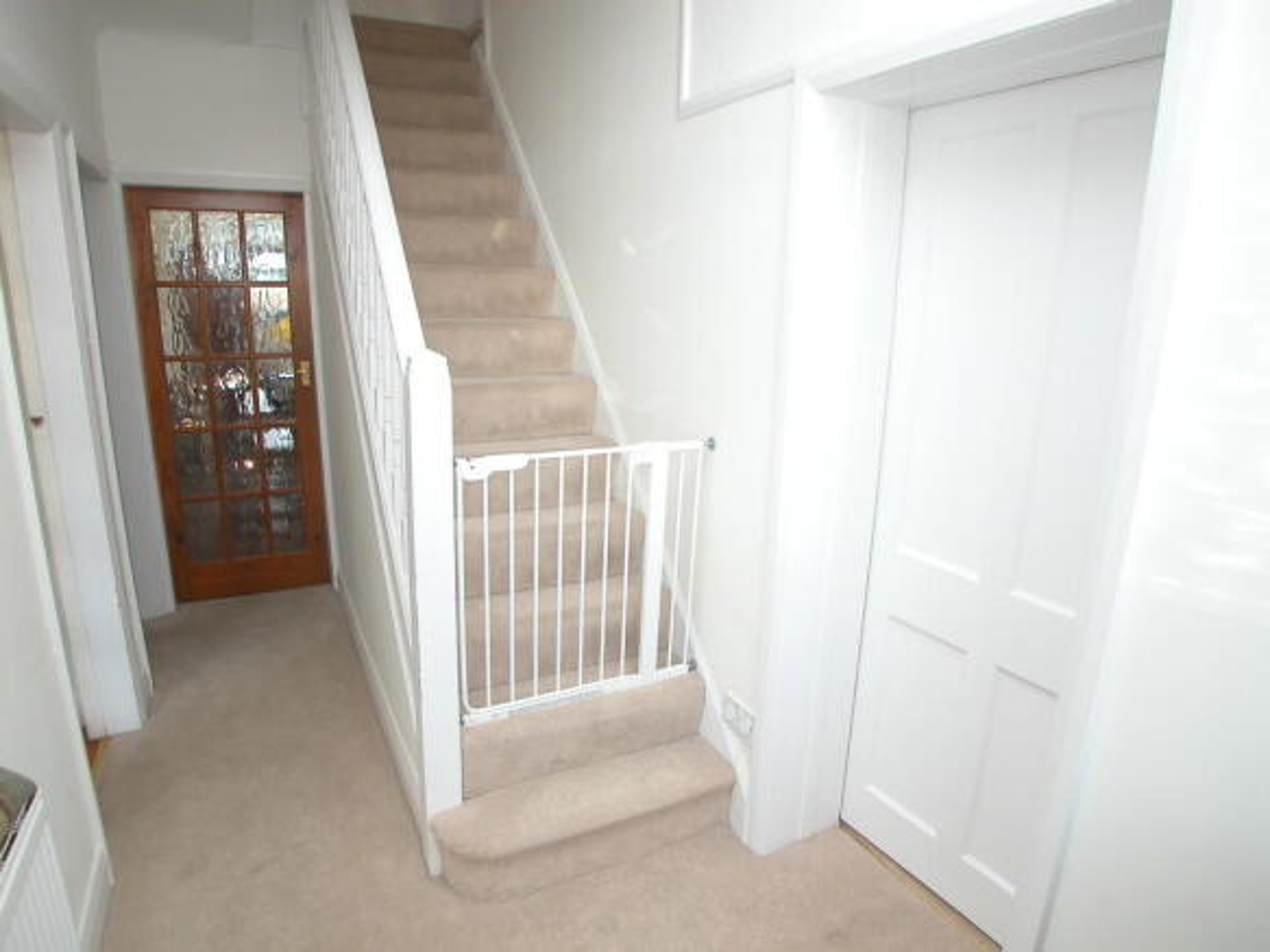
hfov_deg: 63.5
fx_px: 1027
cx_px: 635
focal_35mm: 28
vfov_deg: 49.7
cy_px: 476
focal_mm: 7.1
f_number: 2.8
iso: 100
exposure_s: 1/46
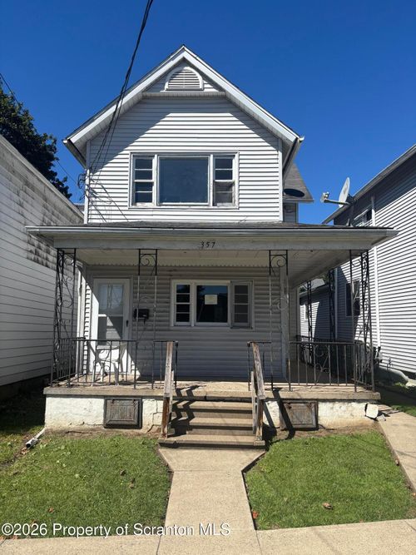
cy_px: 278
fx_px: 417
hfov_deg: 53.0
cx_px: 208
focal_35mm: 26
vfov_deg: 67.3
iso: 50
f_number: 1.6
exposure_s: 1/3650
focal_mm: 5.96
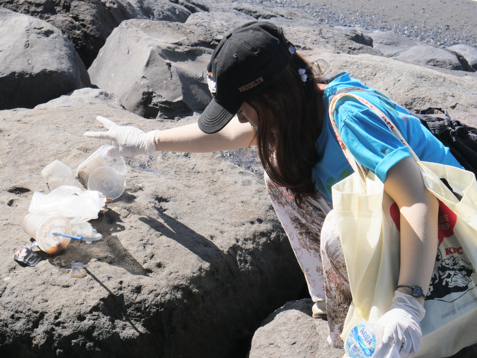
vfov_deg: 17.6
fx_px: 1157
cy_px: 179
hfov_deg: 23.3
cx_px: 238
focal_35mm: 84
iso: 200
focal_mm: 42
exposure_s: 1/500
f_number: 10
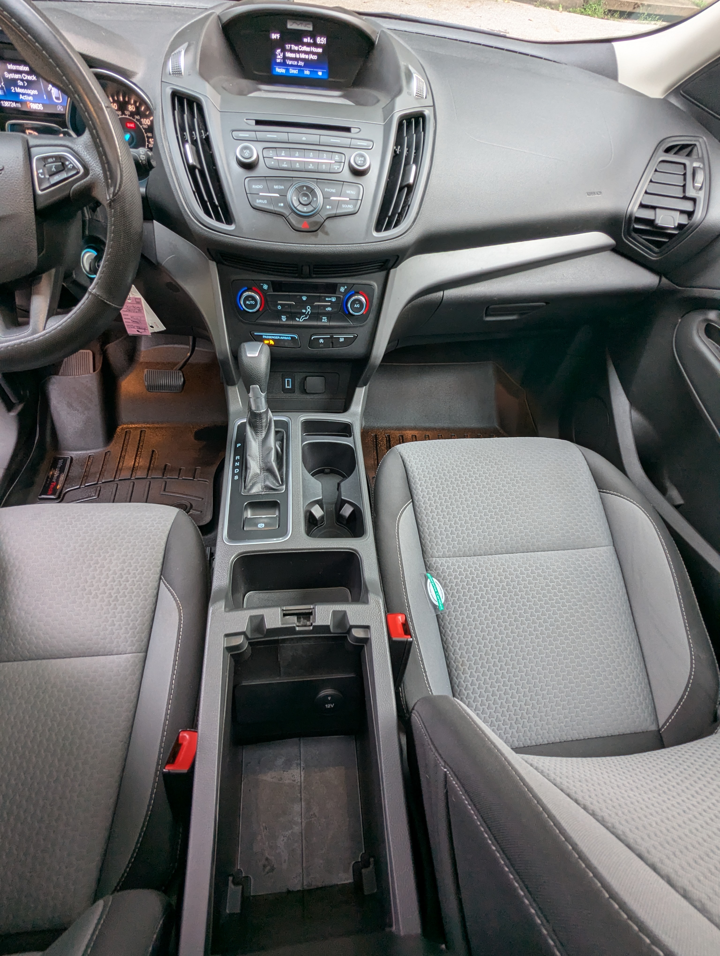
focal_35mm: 16
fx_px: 443
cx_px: 360
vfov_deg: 94.4
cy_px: 478
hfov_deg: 78.2
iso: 114
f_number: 2.2
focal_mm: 2.35
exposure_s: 1/22.7
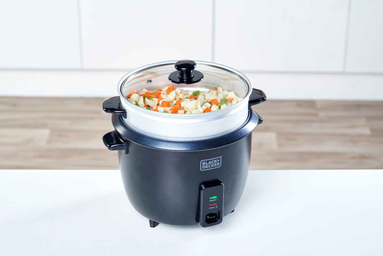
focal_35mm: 85
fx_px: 904
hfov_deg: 23.9
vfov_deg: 16.1
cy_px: 128
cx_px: 192
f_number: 8
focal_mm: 85
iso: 200
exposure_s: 1/160
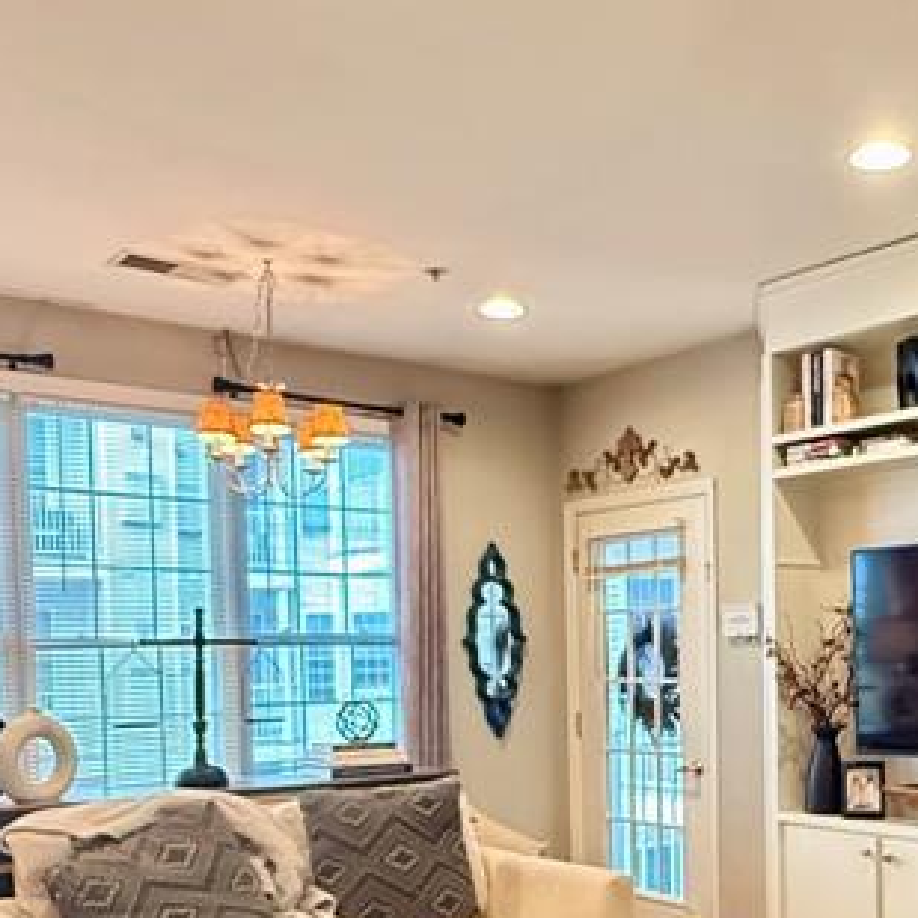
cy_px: 710
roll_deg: +0.6
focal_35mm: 41
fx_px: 1230
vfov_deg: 39.6
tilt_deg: -2.6
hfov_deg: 39.7
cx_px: 701
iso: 640
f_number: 2.2
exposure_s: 1/60
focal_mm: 2.22
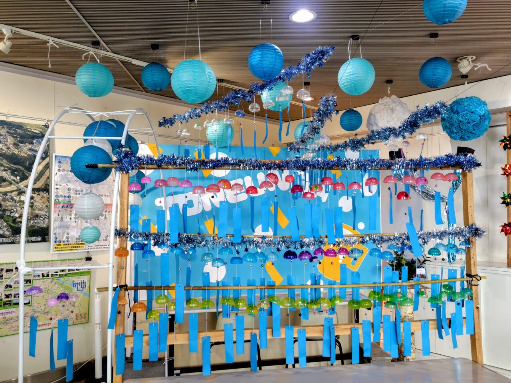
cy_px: 192
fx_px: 340
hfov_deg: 73.9
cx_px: 256
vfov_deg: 58.9
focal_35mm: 23
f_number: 1.9
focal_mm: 5.6
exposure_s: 1/60
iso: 239
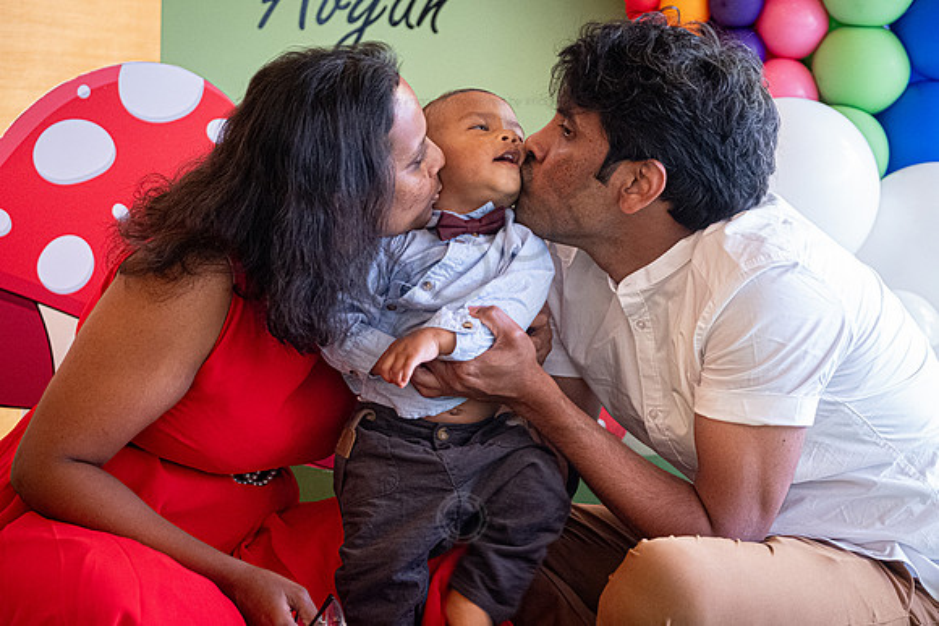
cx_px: 470
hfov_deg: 19.1
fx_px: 2791
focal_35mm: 107
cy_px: 313
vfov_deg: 12.8
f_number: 2.8
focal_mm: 71.5
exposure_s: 1/60
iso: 3200
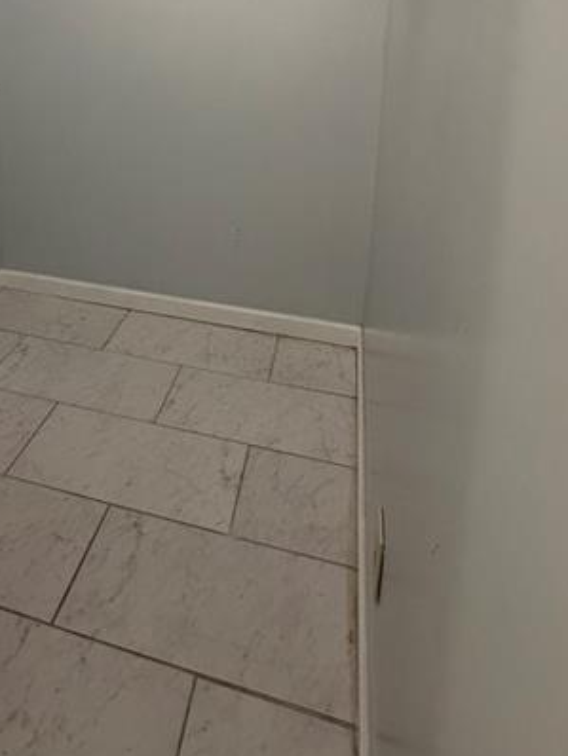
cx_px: 182
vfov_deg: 58.2
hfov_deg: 50.3
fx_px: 590
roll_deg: -1.5
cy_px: 110
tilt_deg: -9.1
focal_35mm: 27
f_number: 2.2
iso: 320
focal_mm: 2.22
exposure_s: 1/120
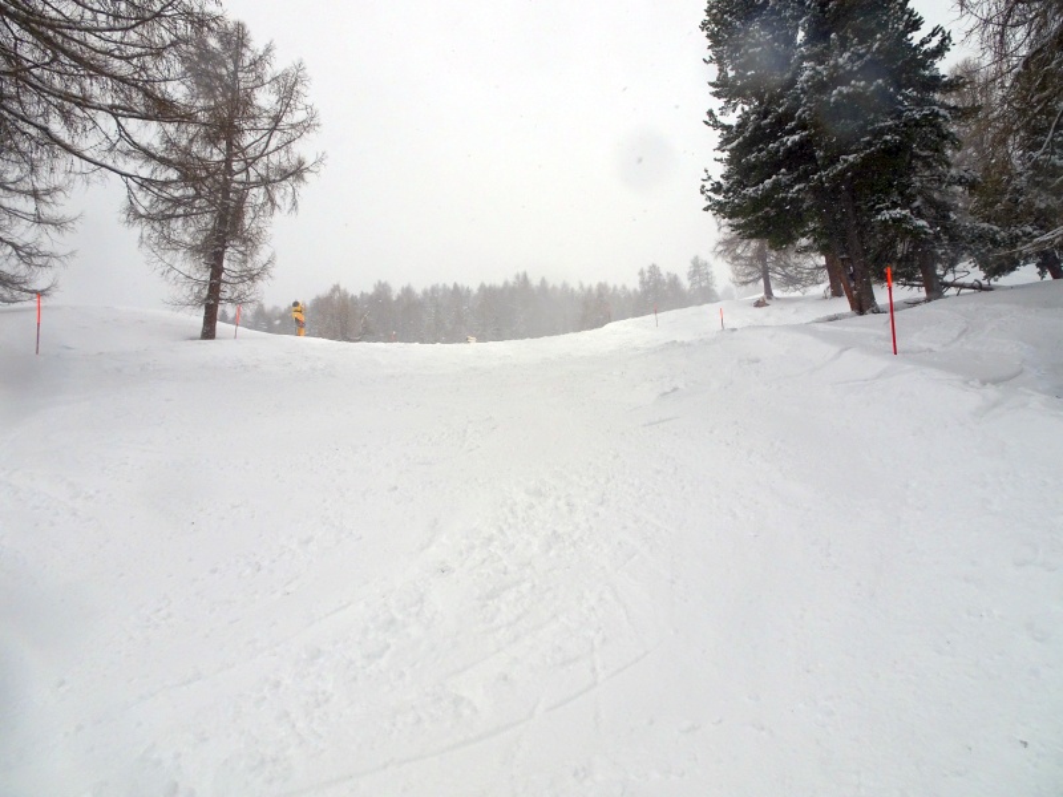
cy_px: 398
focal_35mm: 24
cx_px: 532
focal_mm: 4.1
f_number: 3.5
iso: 80
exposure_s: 1/1000
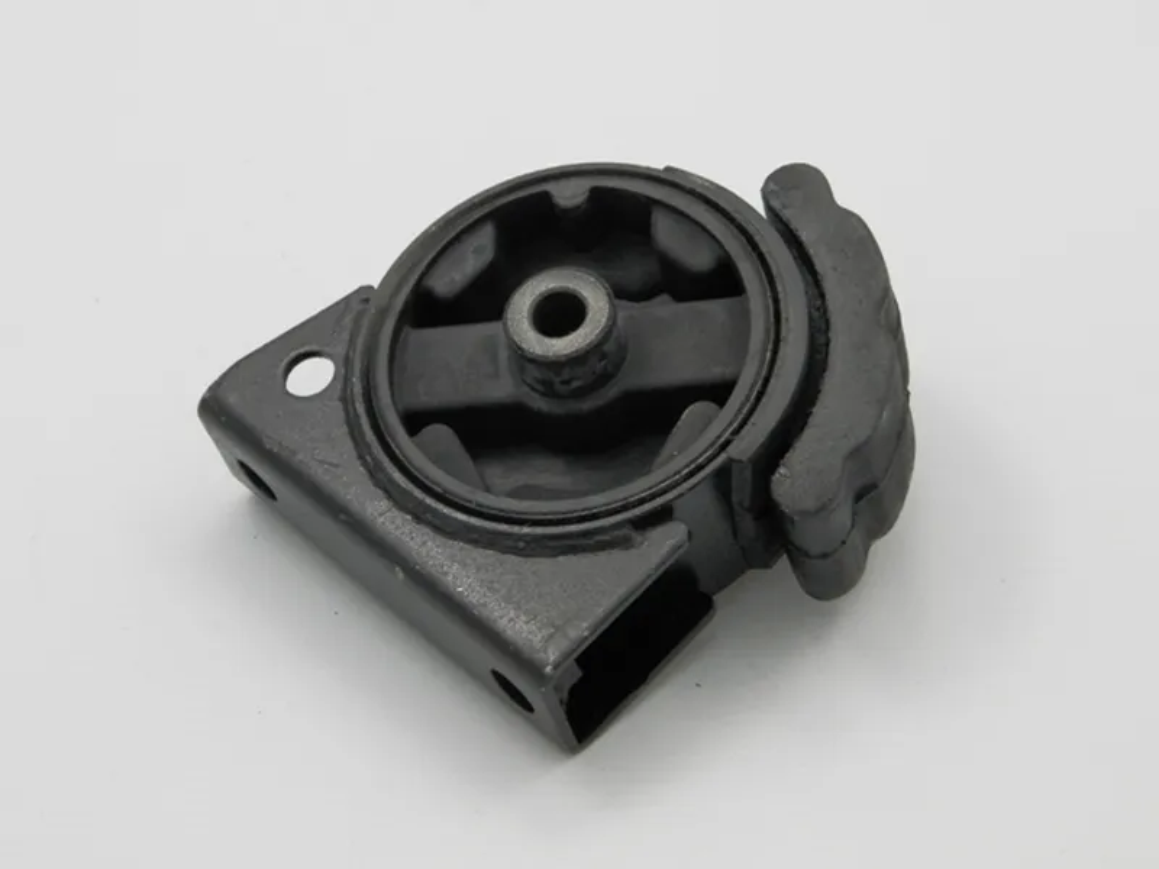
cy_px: 434
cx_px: 580
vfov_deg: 18.0
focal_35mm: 82
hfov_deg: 23.8
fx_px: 2745
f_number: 4.2
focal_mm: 14.6
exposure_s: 1/125
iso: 200
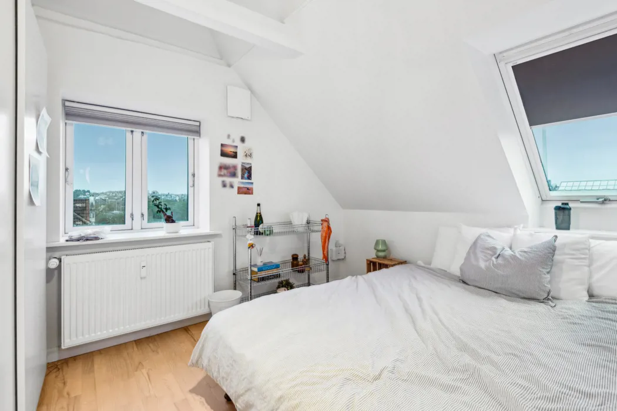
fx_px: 274
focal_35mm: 16
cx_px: 308
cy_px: 206
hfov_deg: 96.7
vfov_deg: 73.7
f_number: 11
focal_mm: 16
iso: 800
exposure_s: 1/2
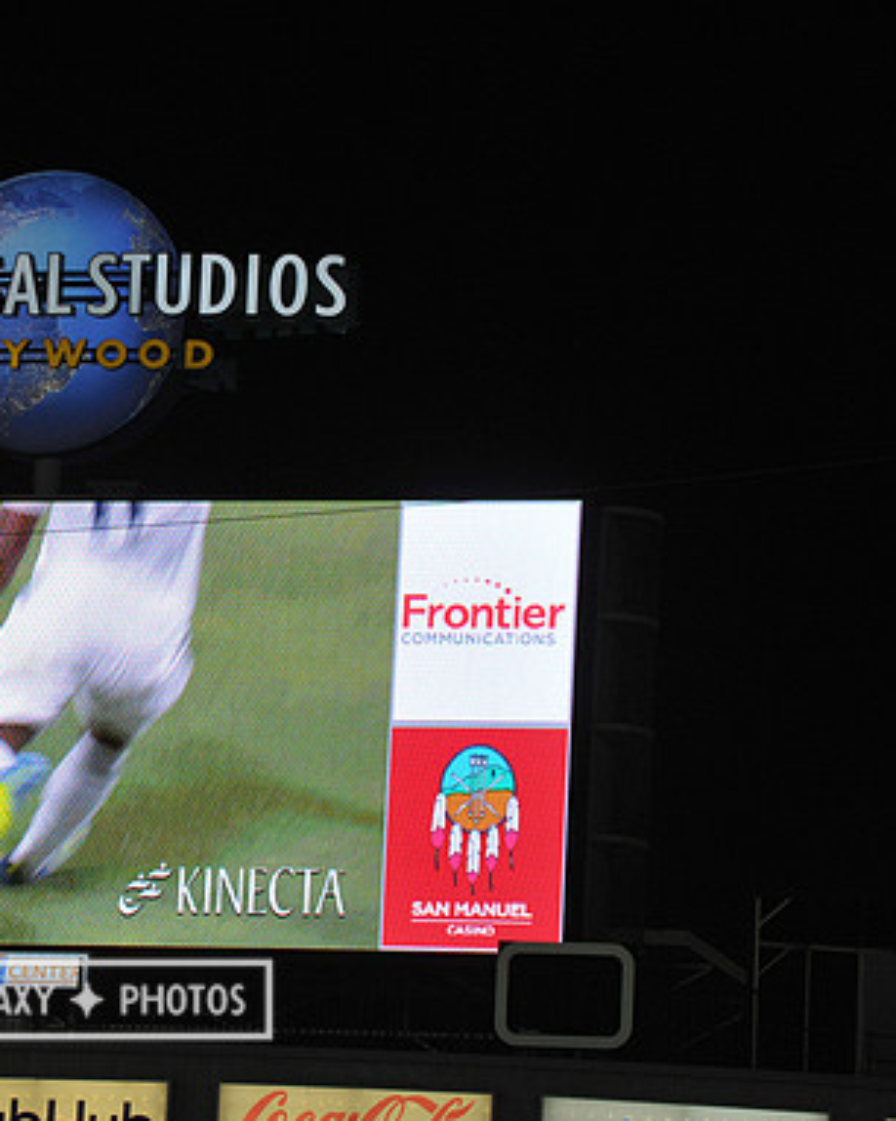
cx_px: 64
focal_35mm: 284
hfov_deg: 5.4
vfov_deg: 6.8
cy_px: 559
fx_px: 9421
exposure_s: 1/320
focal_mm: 200
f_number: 9
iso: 1600
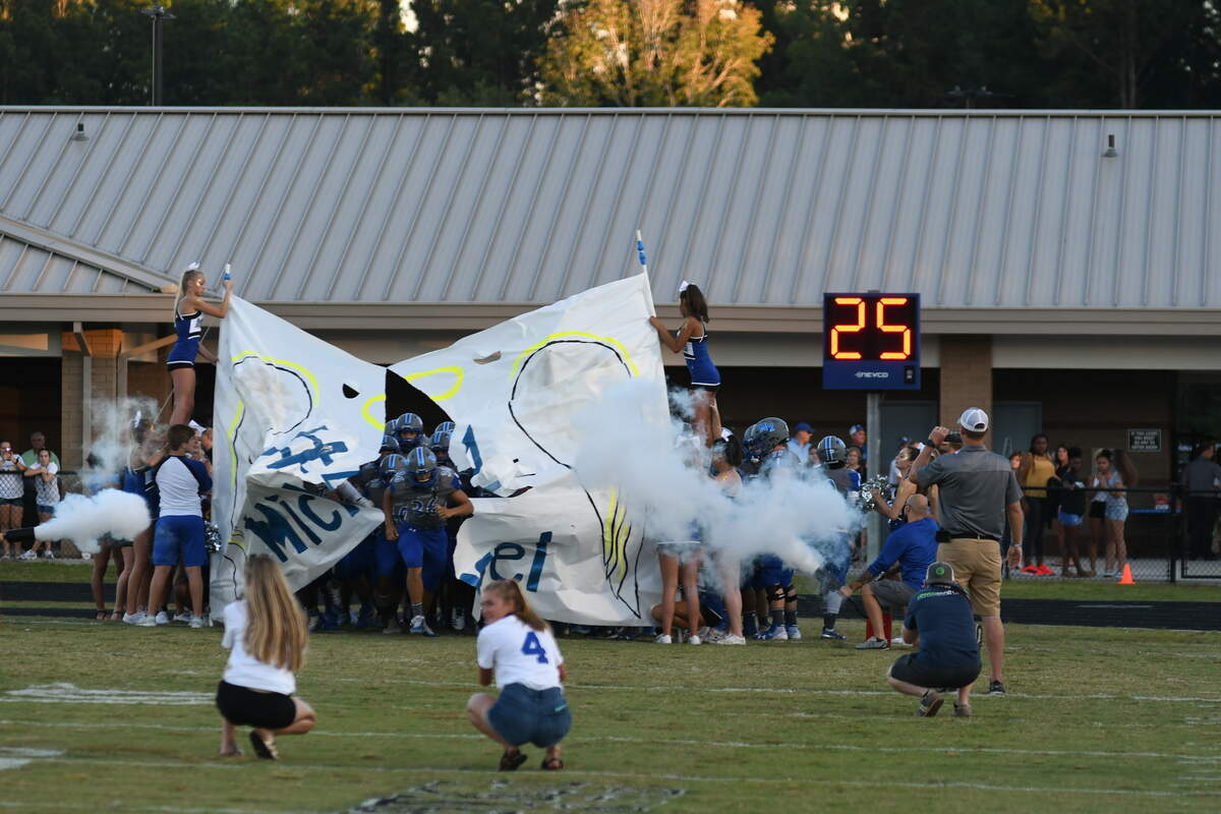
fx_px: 7359
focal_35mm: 217
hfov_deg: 9.5
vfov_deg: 6.3
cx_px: 610
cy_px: 407
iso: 500
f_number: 3.5
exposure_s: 1/800
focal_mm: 145
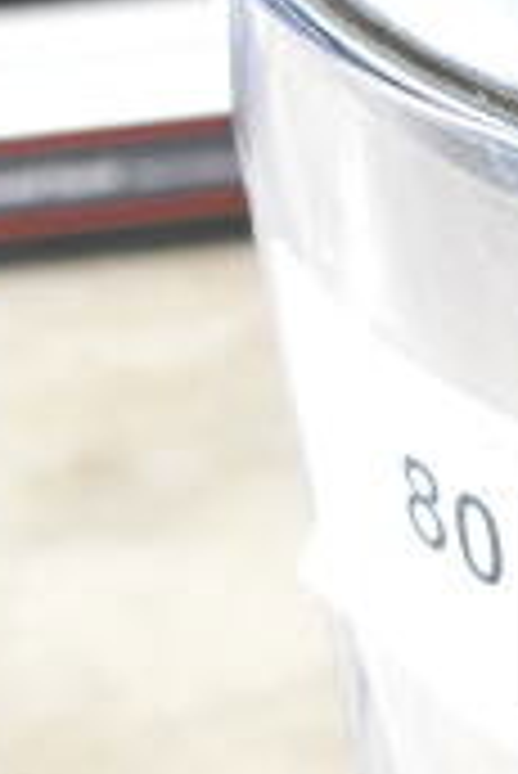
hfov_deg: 7.6
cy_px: 346
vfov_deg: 11.7
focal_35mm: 175
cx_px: 1022
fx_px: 3769
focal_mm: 22
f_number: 3.8
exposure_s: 1/40
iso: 2000
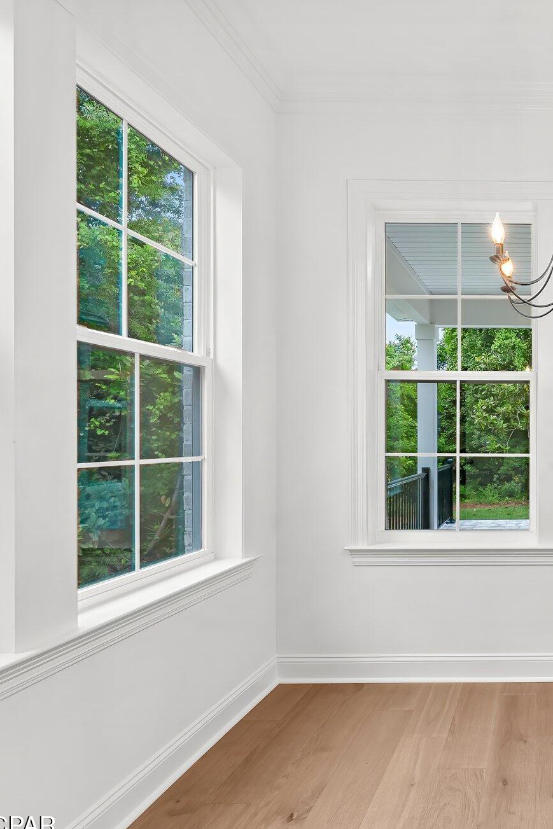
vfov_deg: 78.5
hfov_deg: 47.0
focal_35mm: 22
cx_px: 561
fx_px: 507
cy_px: 431
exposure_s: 1/4
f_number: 8
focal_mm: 14
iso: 400
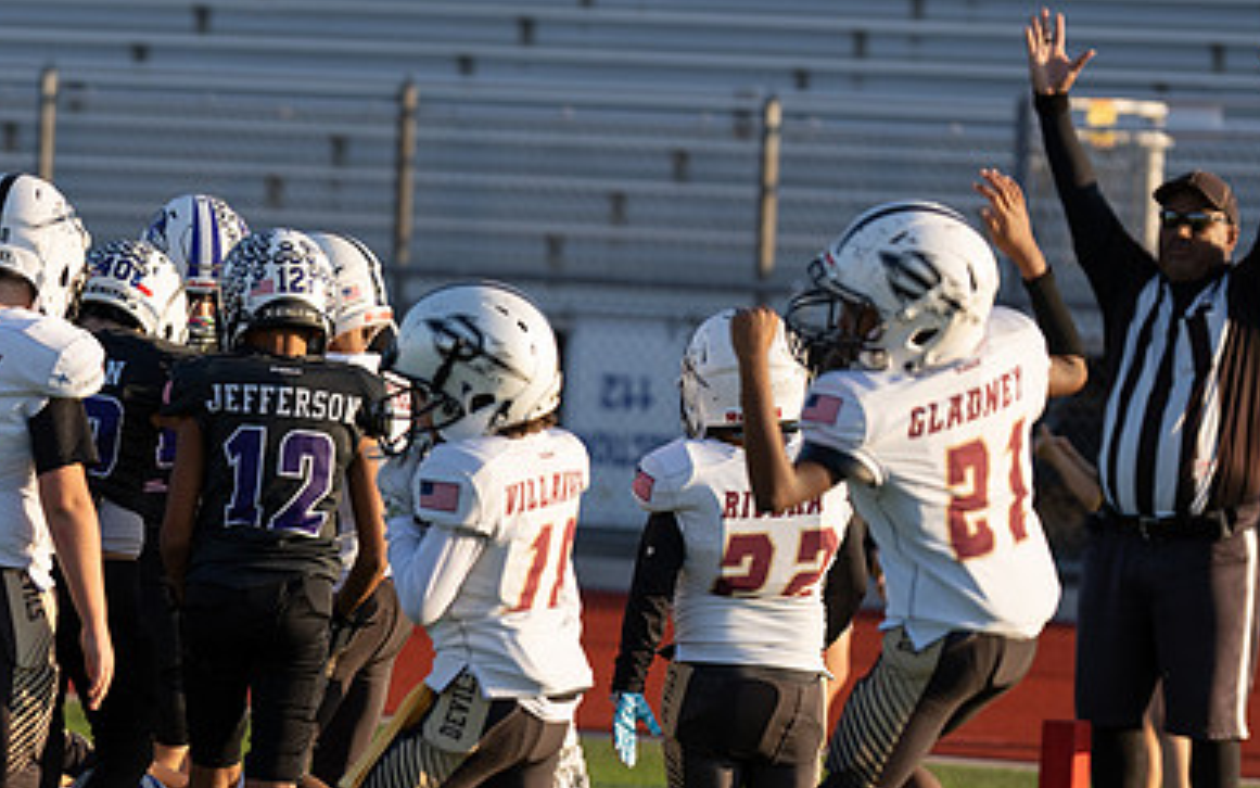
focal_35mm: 306
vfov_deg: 4.3
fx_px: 10509
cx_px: 210
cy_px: 492
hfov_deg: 6.9
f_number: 2.8
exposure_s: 1/1600
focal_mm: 131
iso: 160
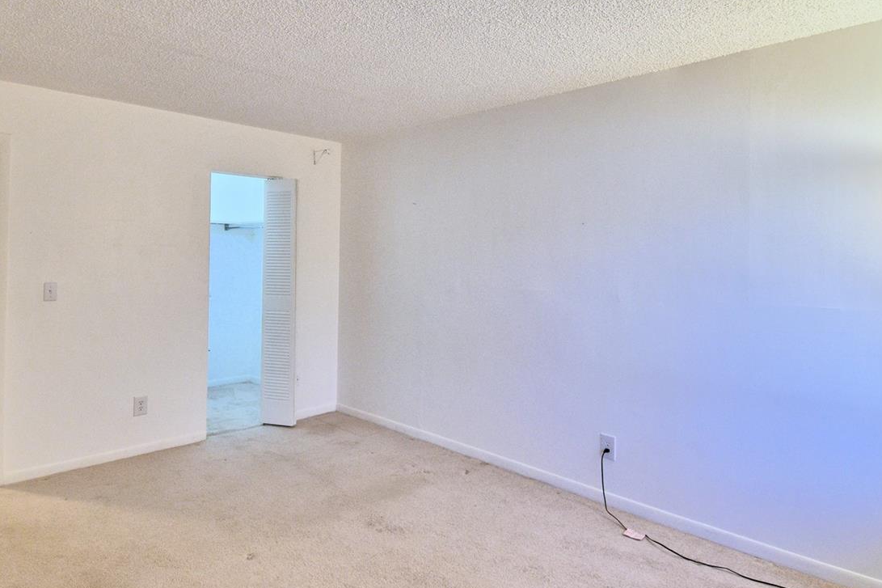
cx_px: 426
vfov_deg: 56.9
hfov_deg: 78.6
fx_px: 539
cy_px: 247
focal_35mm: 22
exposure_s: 1/80
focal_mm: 10
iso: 400
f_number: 4.5
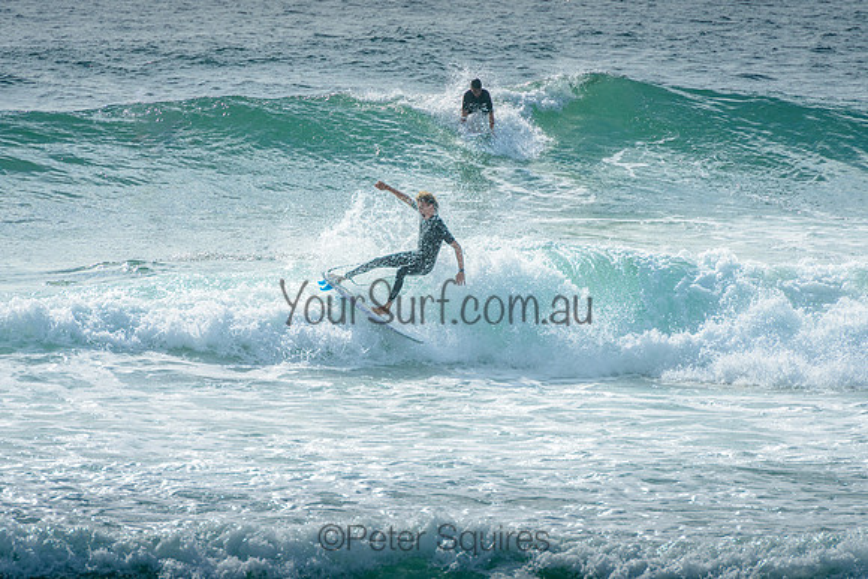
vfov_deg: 2.8
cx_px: 426
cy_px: 271
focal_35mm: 490
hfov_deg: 4.2
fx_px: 11827
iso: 200
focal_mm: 400
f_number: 10
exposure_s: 1/1600
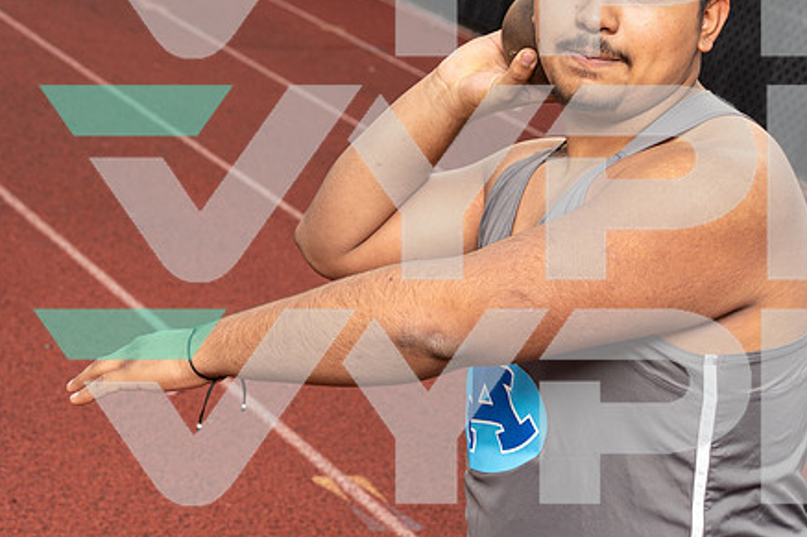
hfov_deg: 21.9
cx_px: 510
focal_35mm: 93
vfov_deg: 14.7
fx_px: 2084
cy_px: 184
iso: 100
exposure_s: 1/200
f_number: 8
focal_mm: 70
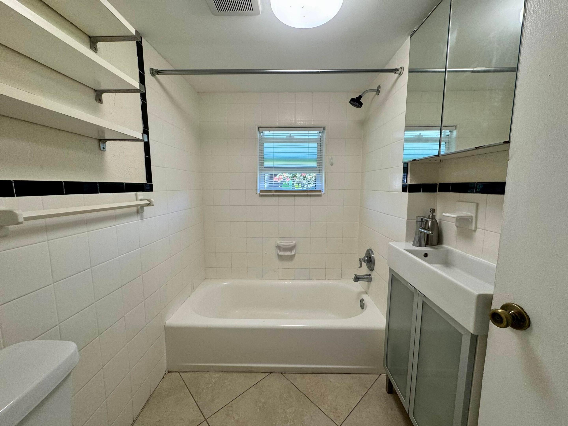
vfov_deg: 85.7
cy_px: 213
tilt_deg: -7.0
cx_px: 284
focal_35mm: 14
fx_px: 230
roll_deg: +0.5
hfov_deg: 102.1
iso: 125
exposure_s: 1/120
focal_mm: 2.22
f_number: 2.2
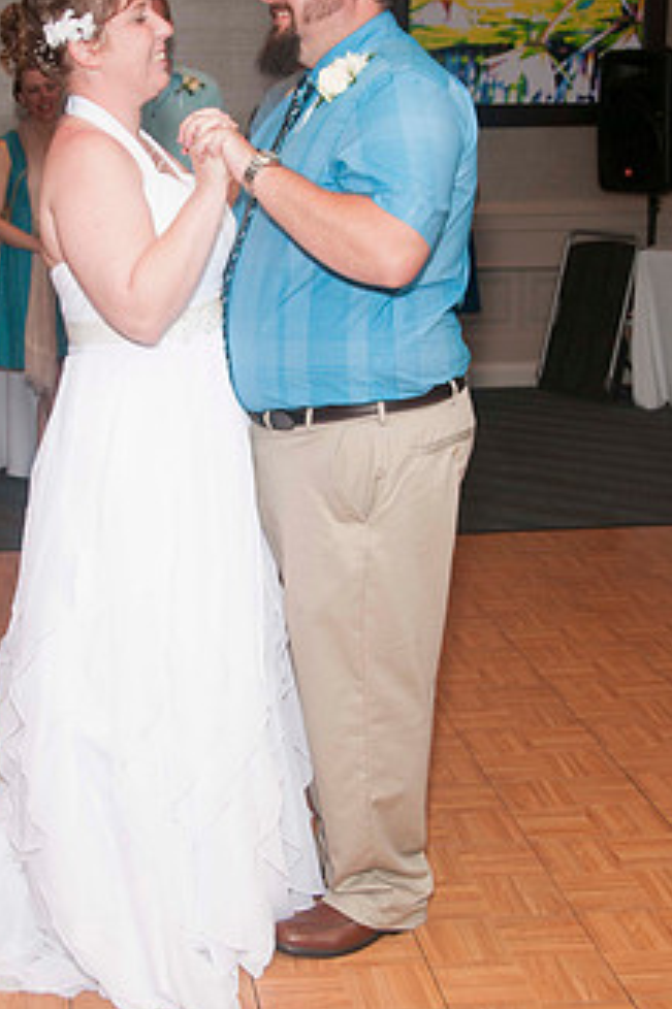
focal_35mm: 60
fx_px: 1682
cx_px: 246
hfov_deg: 22.5
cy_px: 433
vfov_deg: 33.4
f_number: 5.6
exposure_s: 1/60
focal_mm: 29
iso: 400
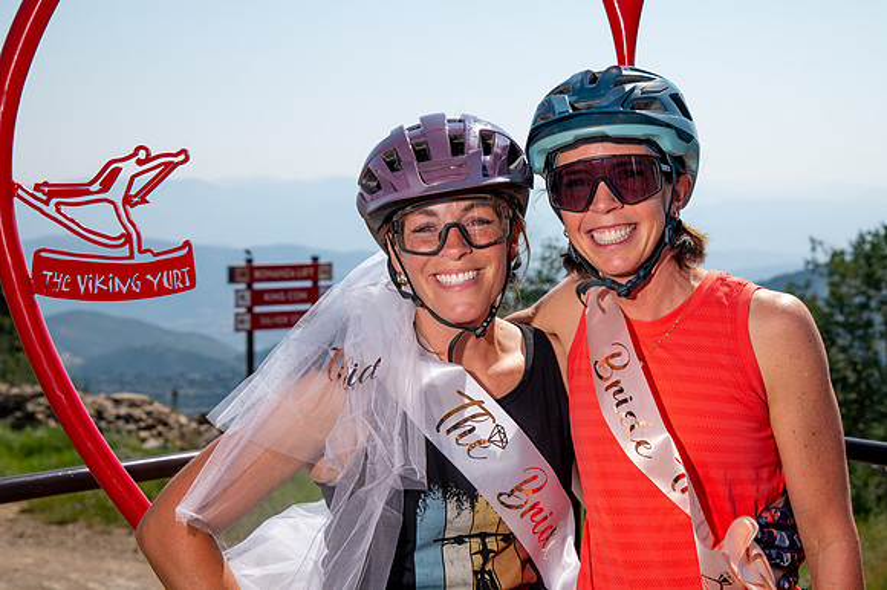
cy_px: 296
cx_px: 458
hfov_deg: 29.4
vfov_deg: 19.8
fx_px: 1692
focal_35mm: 69
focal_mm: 65
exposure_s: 1/400
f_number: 8
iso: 200
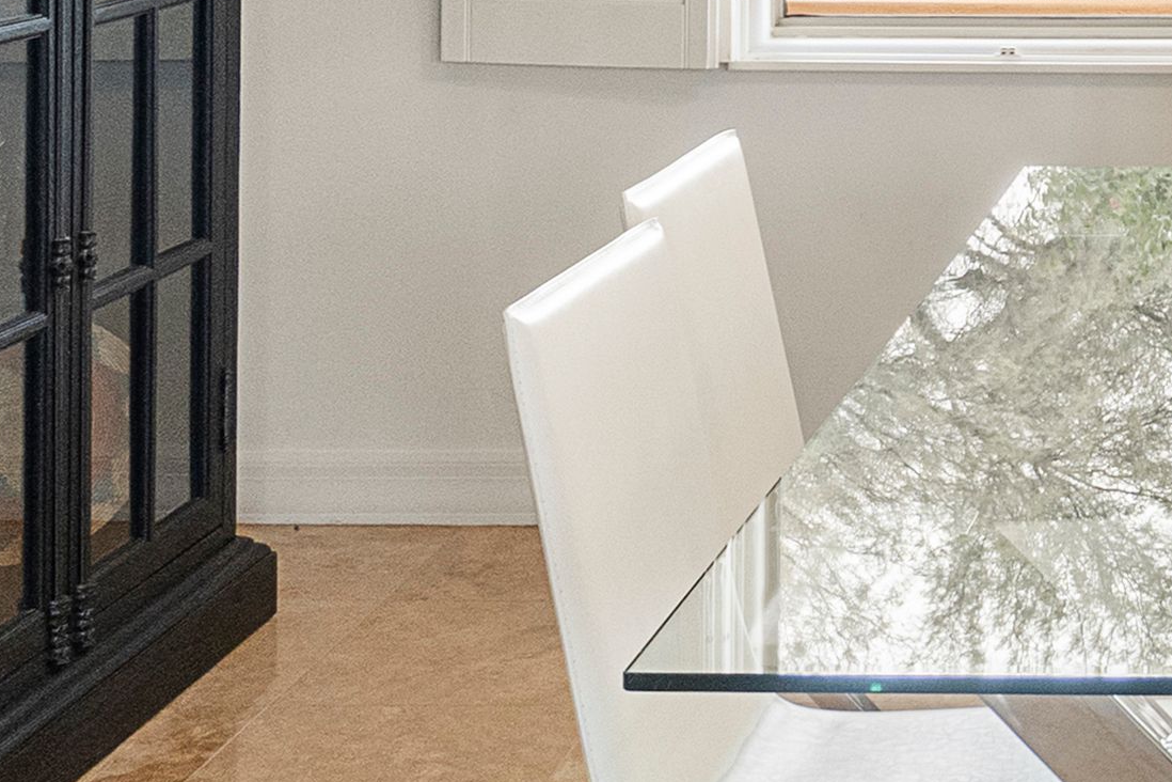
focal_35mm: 82
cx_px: 1367
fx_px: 2669
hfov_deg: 22.9
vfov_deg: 15.9
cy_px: -204
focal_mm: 10
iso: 400
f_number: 8
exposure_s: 1/60
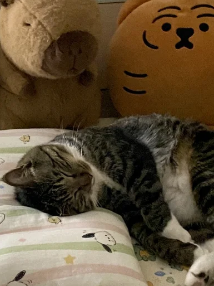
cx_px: 58
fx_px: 601
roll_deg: +2.4
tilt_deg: -28.6
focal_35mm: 73
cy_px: 183
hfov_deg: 20.0
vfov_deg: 26.6
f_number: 1.8
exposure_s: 1/15
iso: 2000
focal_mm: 4.25
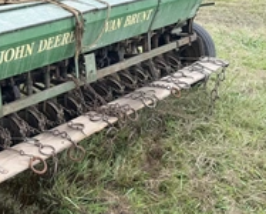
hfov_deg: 35.3
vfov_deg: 29.9
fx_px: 394
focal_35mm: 50
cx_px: 30
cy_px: 156
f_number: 1.78
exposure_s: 1/909
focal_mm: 6.76
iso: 80
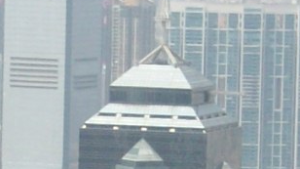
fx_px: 4724
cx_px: 139
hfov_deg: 3.6
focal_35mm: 594
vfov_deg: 2.0
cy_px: 110
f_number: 4.6
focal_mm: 13.7
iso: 64
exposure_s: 1/422
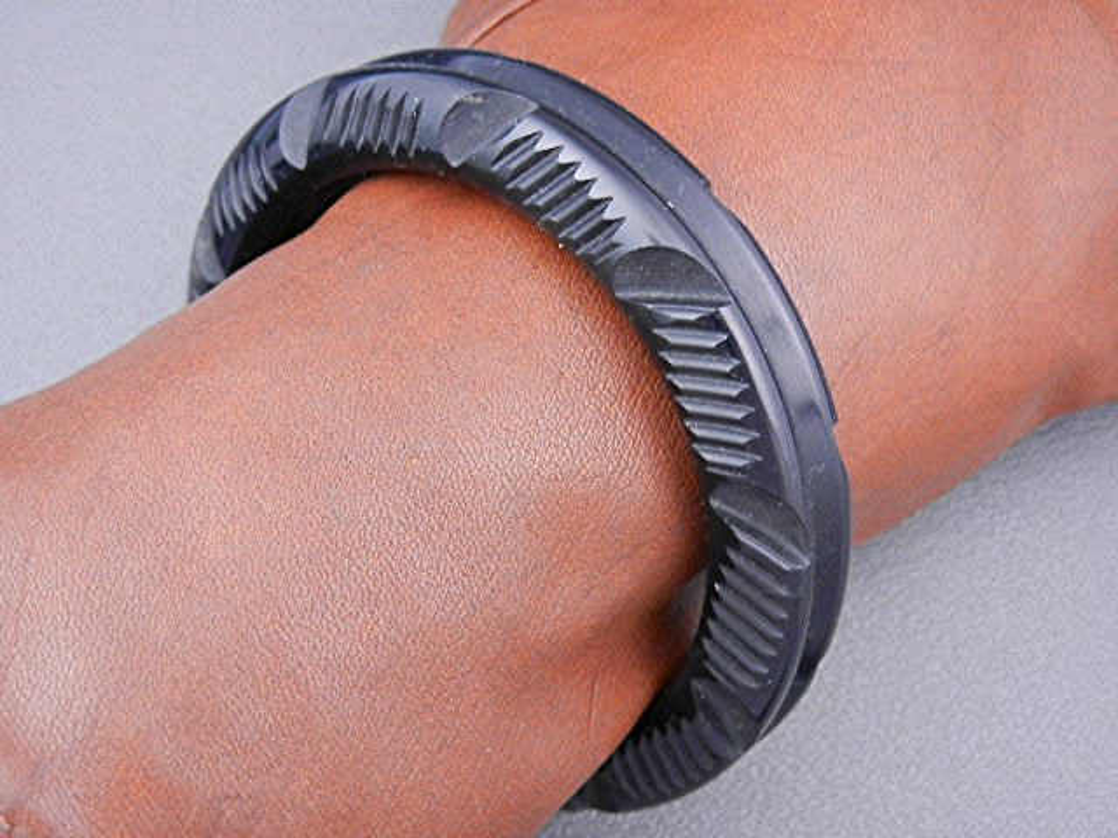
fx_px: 1906
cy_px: 419
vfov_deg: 24.8
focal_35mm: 59
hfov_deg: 32.7
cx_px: 559
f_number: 4
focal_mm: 10.6
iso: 200
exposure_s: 1/3.2
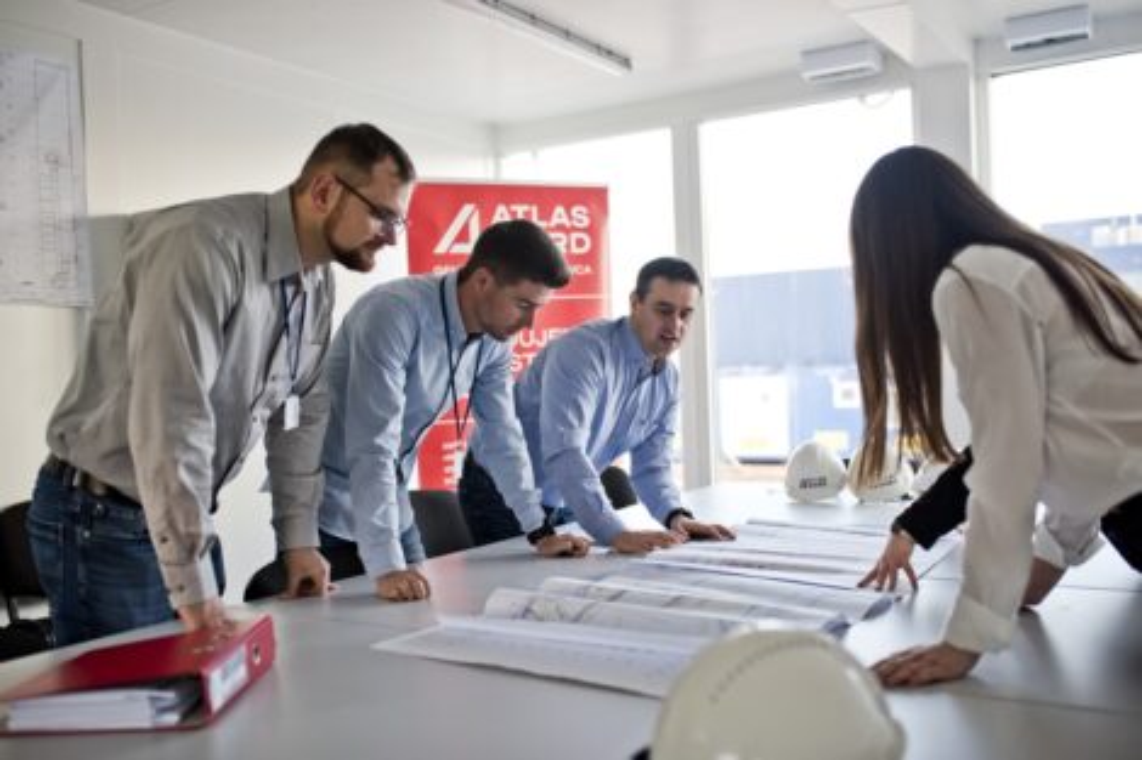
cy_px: 380
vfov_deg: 37.8
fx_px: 1110
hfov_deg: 54.5
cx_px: 571
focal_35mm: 35
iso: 640
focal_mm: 35
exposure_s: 1/640
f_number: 2.2
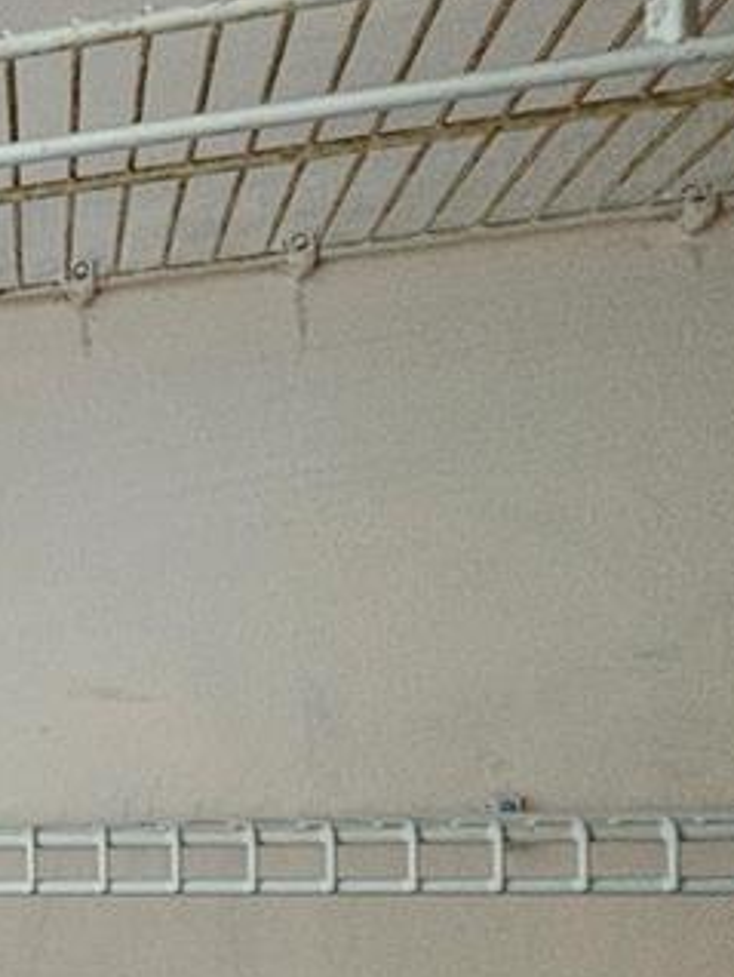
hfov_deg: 22.0
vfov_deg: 36.9
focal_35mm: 49
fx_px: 1383
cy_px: 842
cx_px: -491
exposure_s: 1/30
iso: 640
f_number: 2.2
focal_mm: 2.2
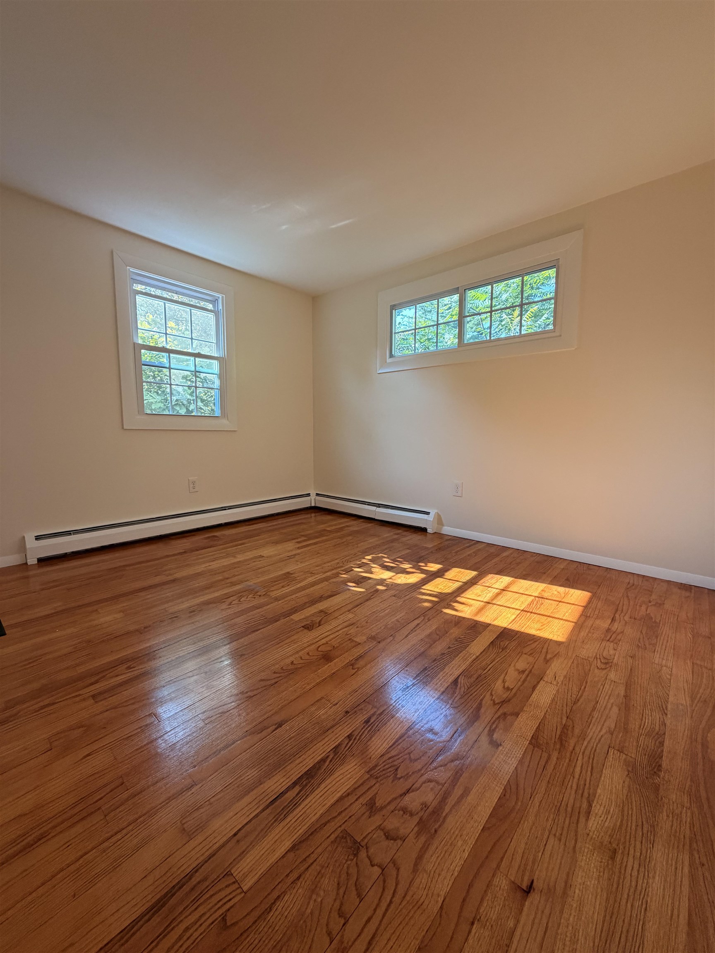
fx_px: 386
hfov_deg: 85.7
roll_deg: -0.4
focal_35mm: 14
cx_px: 358
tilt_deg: -6.4
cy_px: 476
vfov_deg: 102.1
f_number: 2.2
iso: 200
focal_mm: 2.22
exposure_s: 1/121
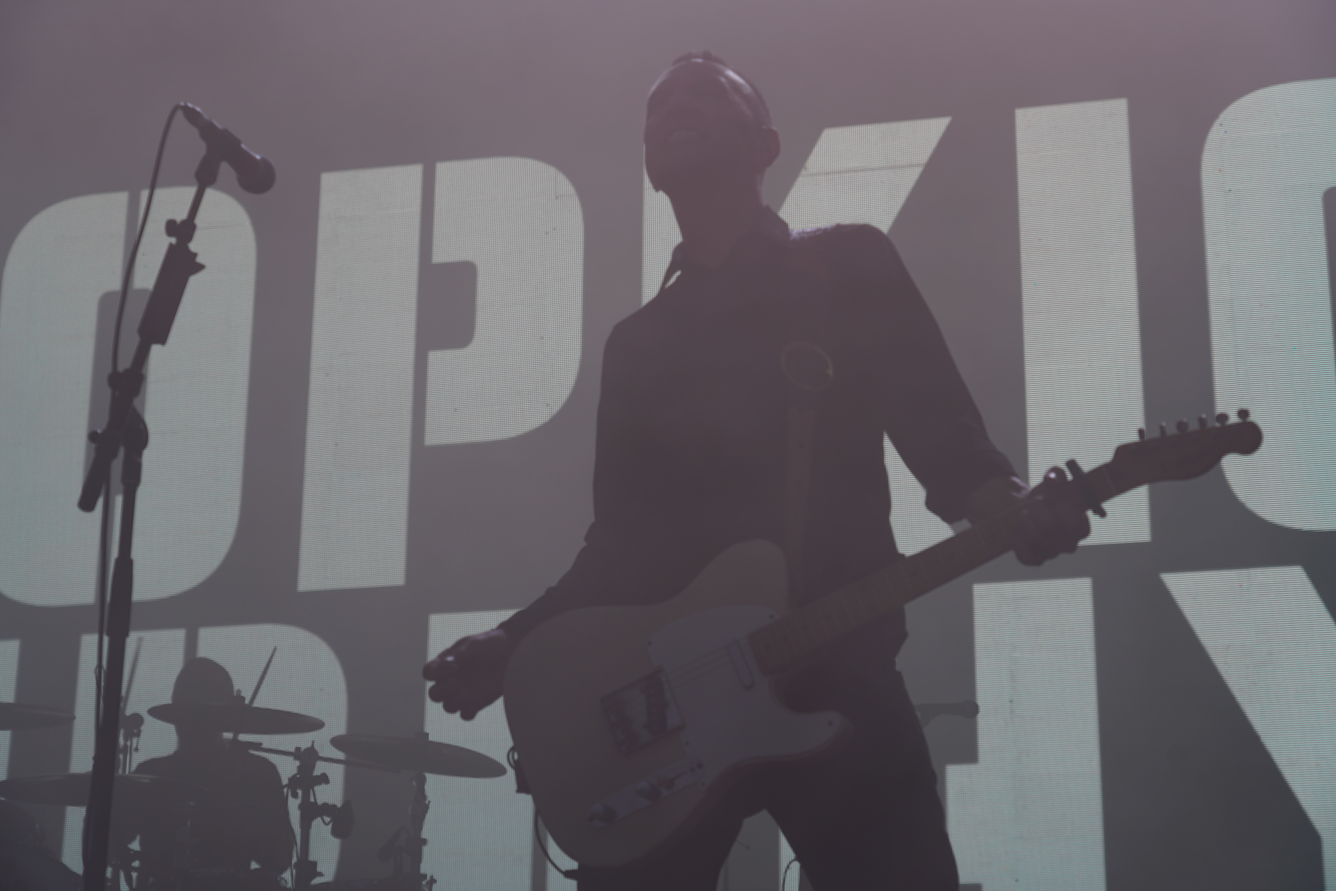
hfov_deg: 28.8
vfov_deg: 19.5
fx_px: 2598
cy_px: 446
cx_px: 668
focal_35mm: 70
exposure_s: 1/160
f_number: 5
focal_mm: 70
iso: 160
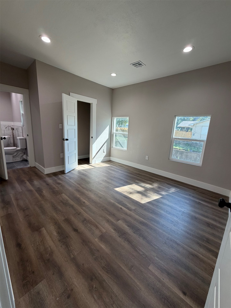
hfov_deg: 85.7
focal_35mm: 14
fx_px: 125
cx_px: 116
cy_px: 154
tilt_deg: -12.1
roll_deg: -3.7
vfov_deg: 102.1
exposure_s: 1/120
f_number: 2.2
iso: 100
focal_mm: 2.22
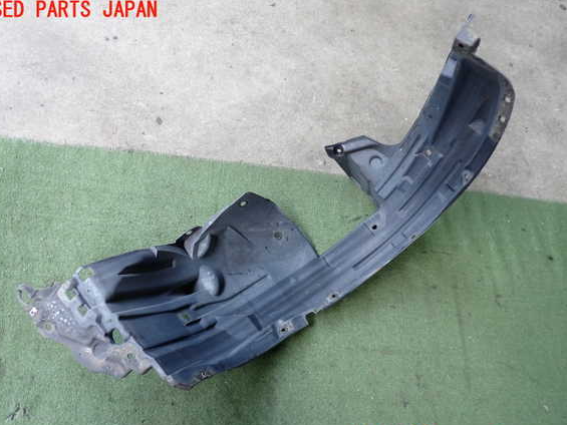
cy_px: 224
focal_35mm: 34
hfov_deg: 53.9
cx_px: 276
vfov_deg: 41.8
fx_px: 557
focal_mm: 5.79
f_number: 2.4
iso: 200
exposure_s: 1/80
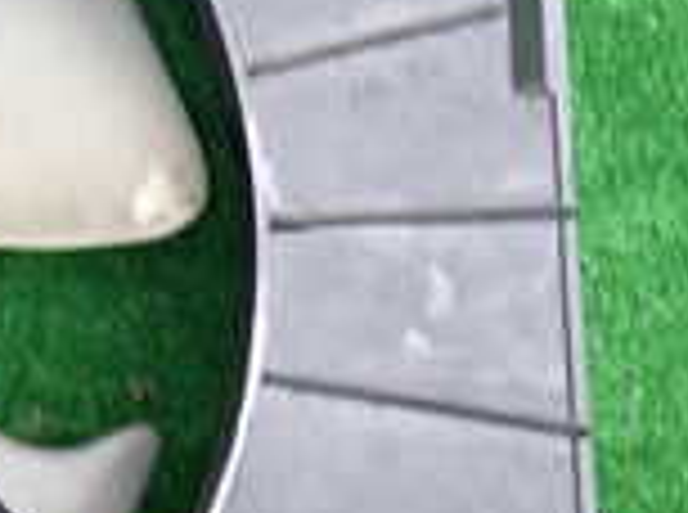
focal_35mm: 118
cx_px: -445
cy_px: 189
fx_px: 2340
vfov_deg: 12.5
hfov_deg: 15.1
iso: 250
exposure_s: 1/30
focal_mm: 5.4
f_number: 2.3
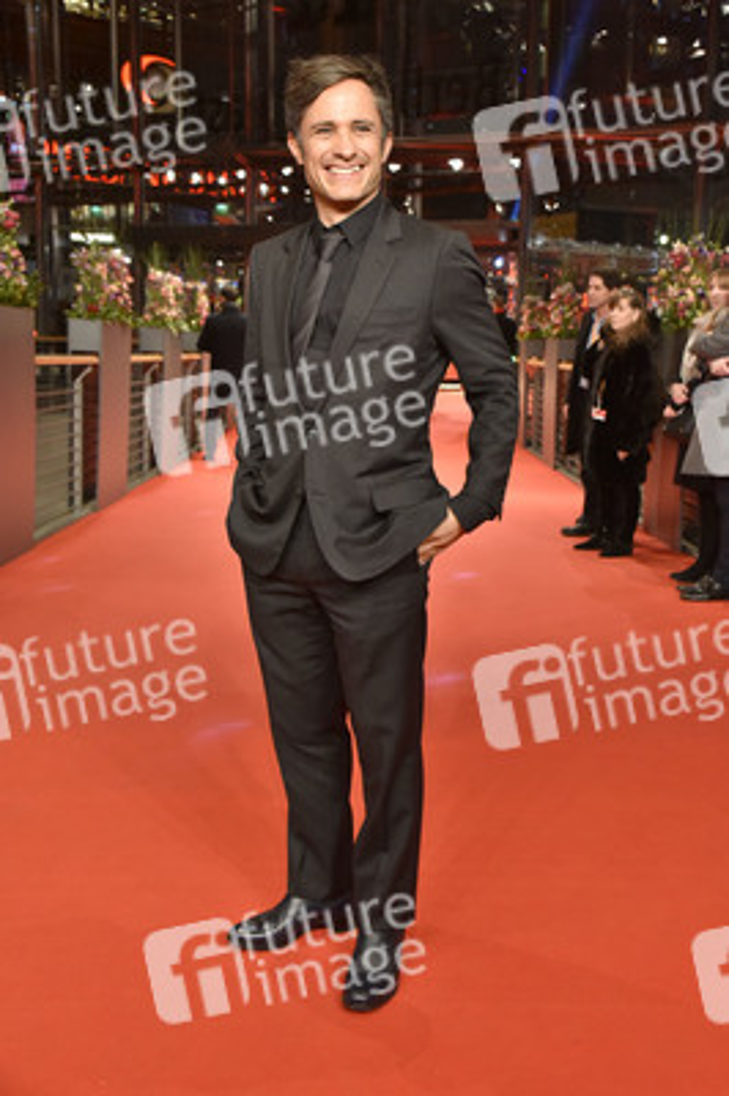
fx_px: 1217
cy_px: 548
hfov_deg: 33.3
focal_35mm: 40
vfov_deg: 48.5
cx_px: 364
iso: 4000
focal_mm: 40
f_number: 5.6
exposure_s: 1/160
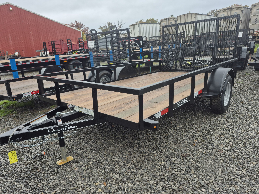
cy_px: 97
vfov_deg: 58.9
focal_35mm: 23
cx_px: 130
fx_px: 172
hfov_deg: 73.9
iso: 40
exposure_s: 1/180
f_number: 1.8
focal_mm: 5.4
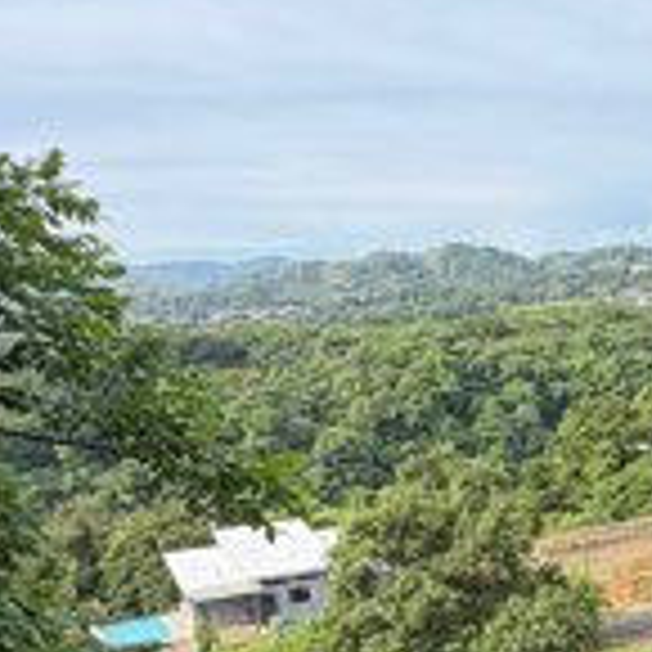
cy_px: 648
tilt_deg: -18.8
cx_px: 699
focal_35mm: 54
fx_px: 1151
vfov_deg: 29.6
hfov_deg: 28.9
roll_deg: +1.3
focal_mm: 2.22
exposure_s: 1/751
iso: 40
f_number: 2.2
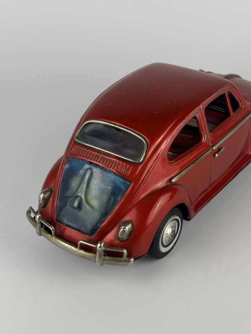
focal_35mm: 65
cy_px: 182
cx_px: 162
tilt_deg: -33.2
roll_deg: +0.5
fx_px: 628
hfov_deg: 22.5
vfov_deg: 29.8
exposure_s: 1/572
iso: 64
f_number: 1.78
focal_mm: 6.76
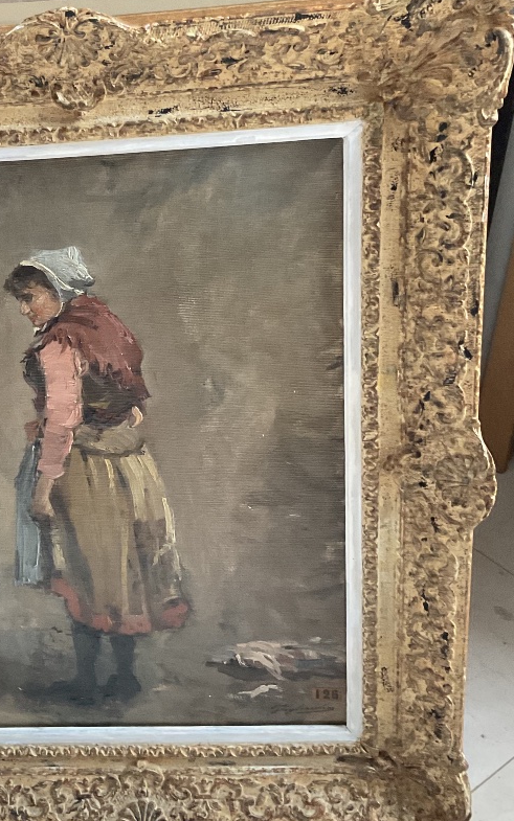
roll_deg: +6.8
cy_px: 317
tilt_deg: -32.4
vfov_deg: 42.4
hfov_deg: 26.9
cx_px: 97
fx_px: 1053
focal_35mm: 47
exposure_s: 1/60
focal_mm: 3
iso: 250
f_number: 1.8
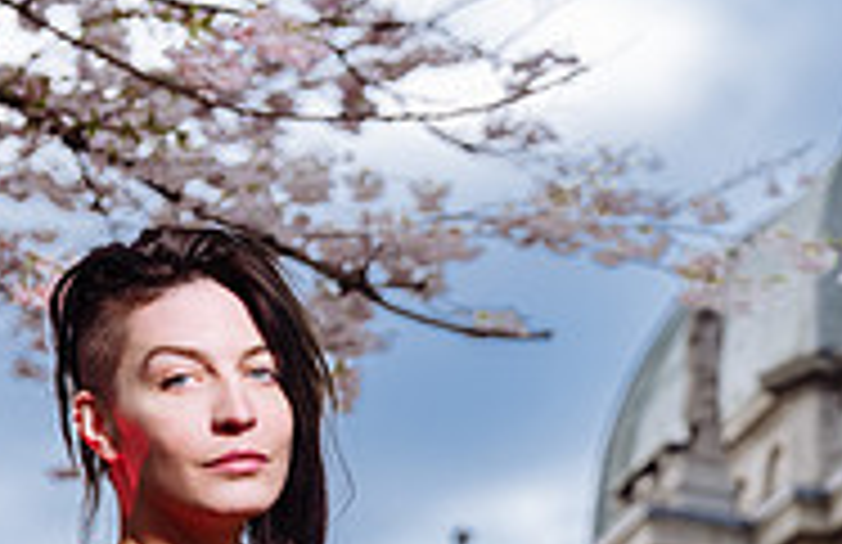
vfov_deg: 9.5
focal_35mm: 137
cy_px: 801
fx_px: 3175
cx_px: 734
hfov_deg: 15.0
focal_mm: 53.6
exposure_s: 1/125
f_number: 4
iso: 100
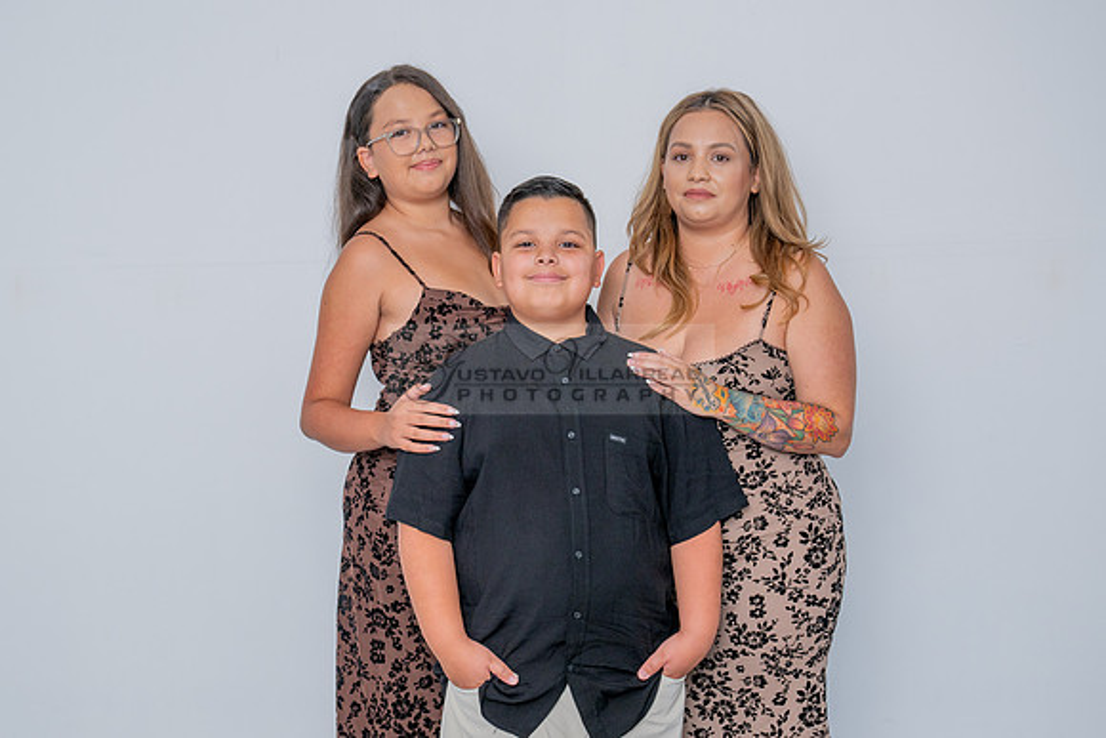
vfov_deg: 20.2
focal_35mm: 68
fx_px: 2075
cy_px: 413
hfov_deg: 29.8
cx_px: 462
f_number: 5.6
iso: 320
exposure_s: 1/125
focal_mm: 57
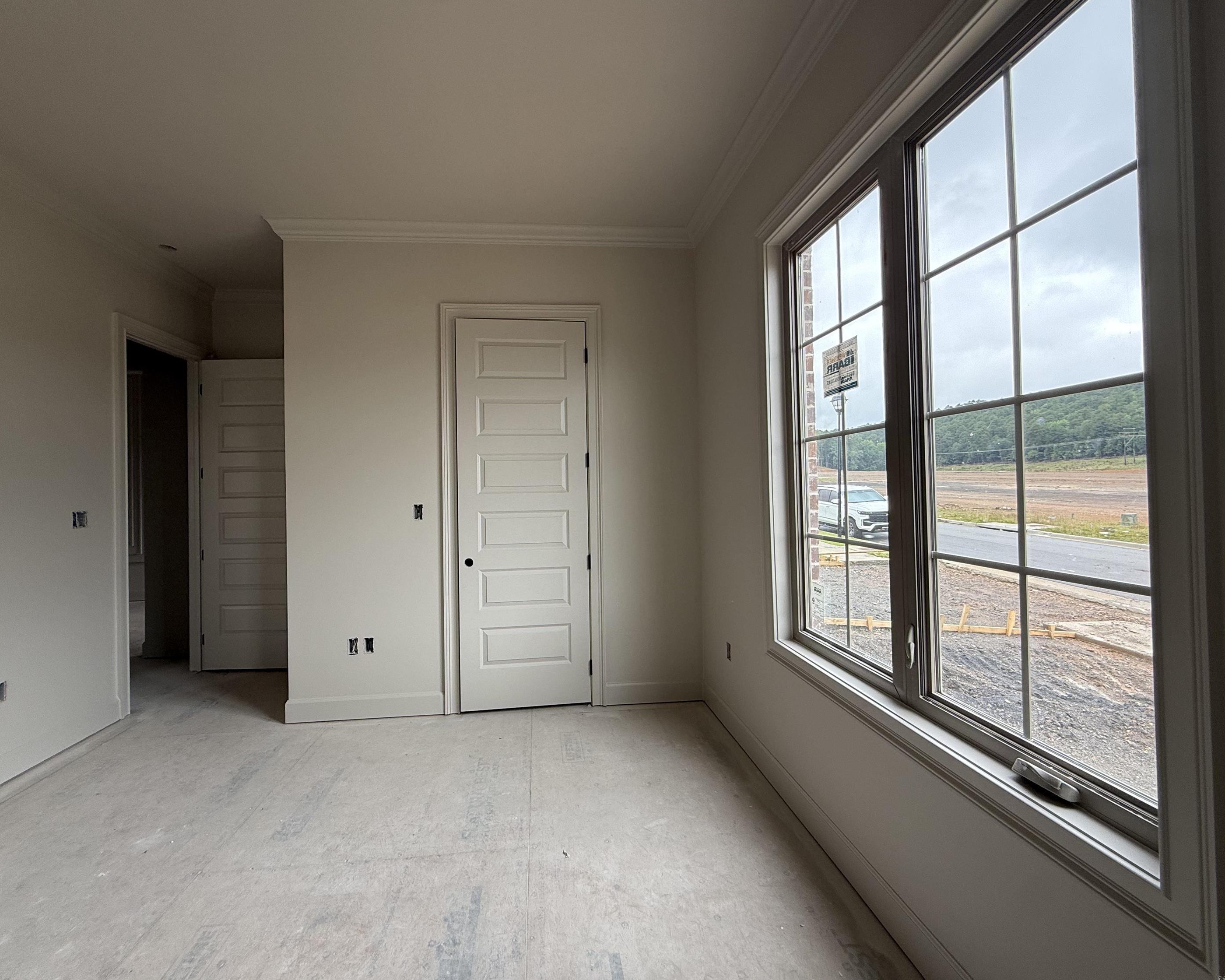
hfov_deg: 96.8
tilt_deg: +0.8
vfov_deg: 84.0
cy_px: 481
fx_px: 544
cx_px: 590
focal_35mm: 15
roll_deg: +0.7
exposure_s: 1/129
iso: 64
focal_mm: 2.22
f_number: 2.2
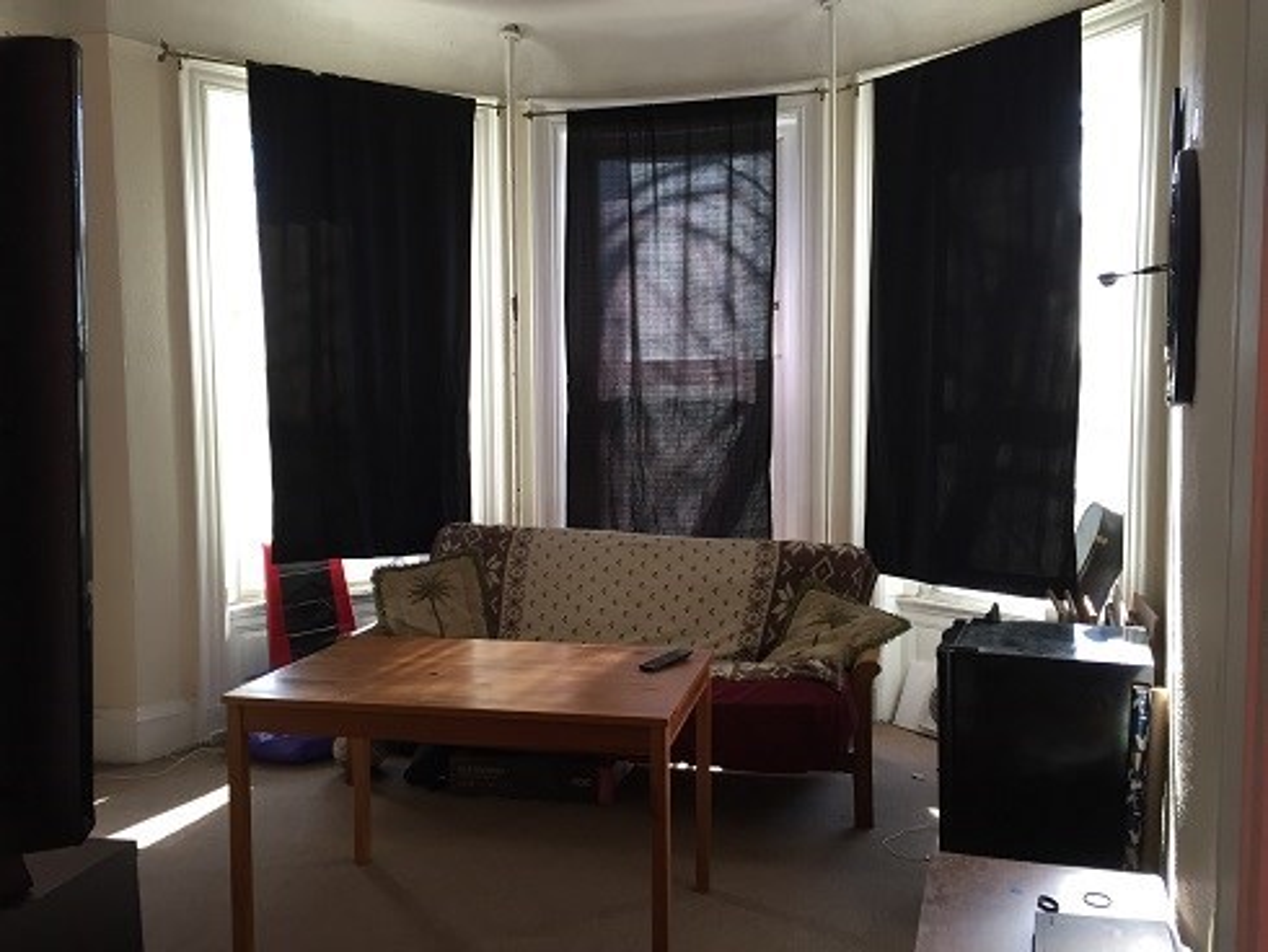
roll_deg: -0.7
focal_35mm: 29
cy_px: 476
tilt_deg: -4.8
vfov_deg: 48.3
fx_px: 1063
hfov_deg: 61.6
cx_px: 634
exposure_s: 1/40
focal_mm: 4.15
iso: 40
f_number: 2.2
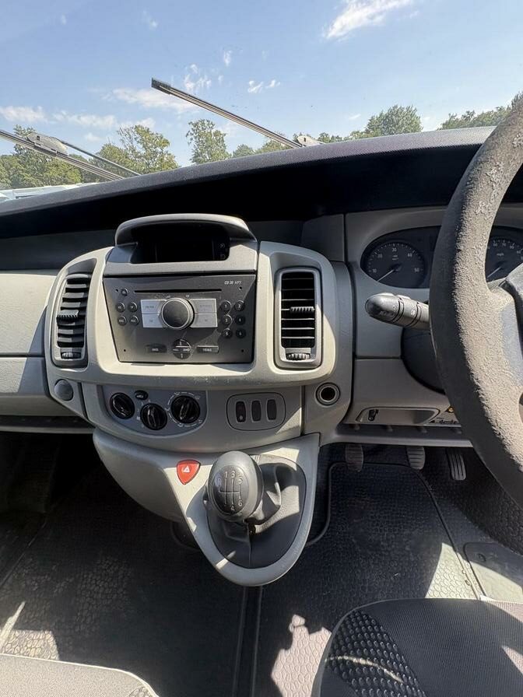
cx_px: 262
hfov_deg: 85.7
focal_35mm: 14
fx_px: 282
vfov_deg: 102.1
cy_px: 348
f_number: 2.2
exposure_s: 1/243
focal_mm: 2.22
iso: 50
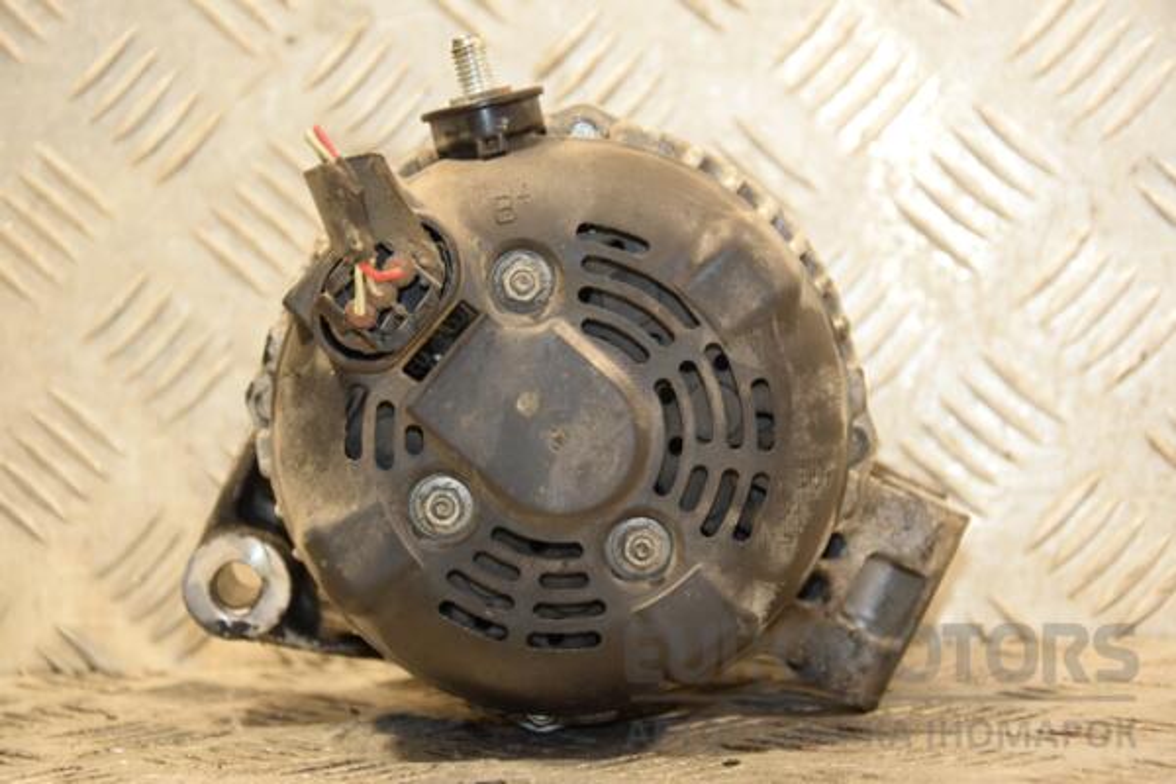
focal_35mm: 105
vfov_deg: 13.0
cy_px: 392
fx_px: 3430
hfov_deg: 19.5
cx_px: 588
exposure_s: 1/80
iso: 800
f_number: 5.3
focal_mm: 70
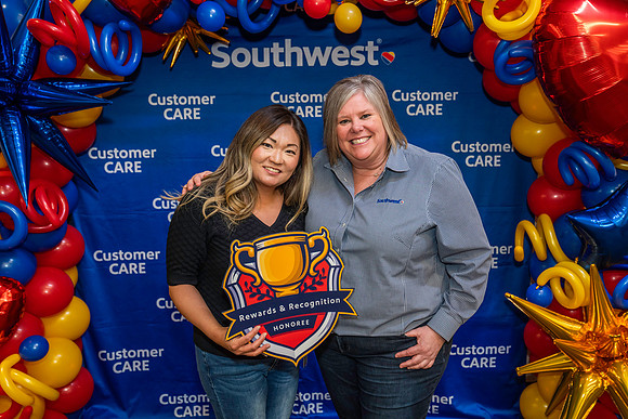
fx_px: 646
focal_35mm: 37
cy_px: 210
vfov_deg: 36.0
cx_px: 314
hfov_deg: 51.9
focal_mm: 37
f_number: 4
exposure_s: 1/160
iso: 1250
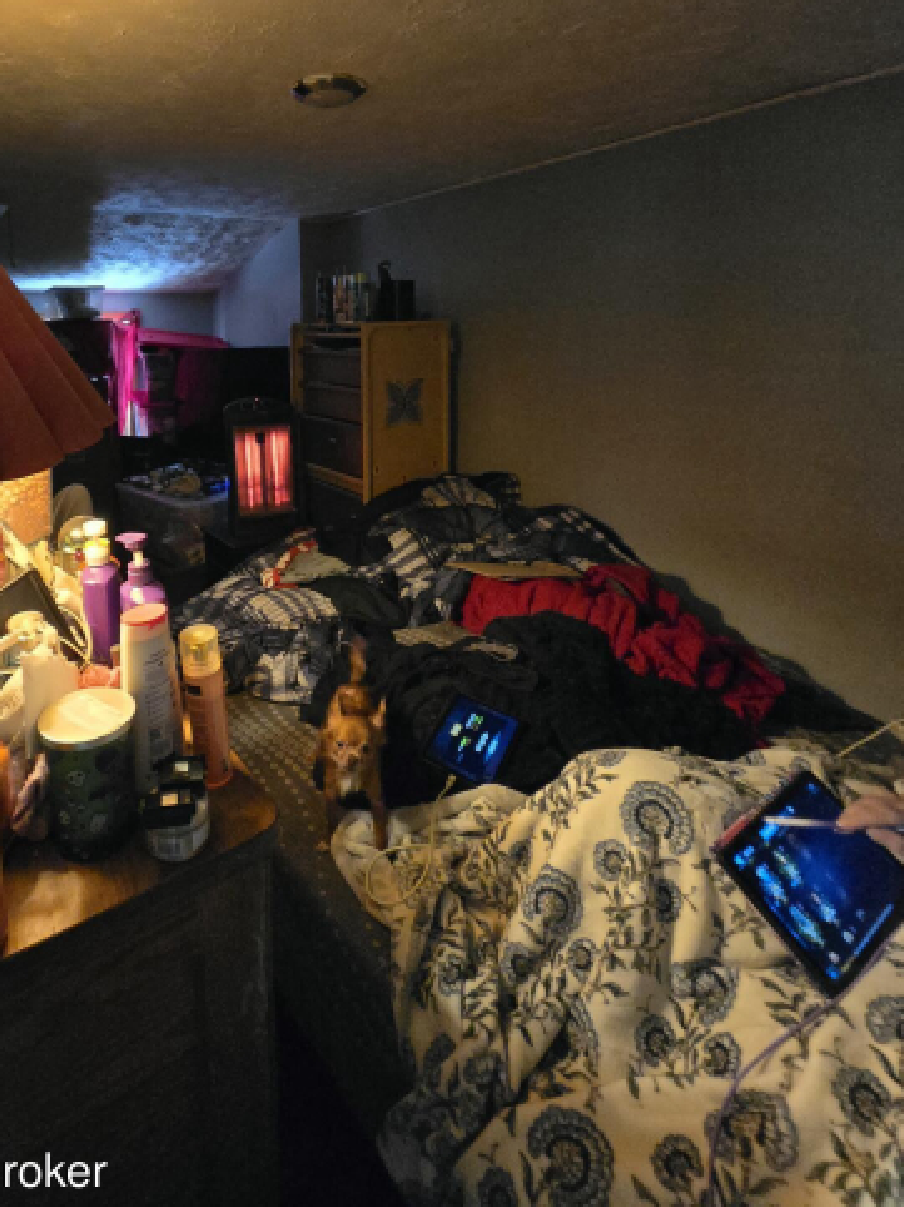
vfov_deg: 85.0
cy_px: 412
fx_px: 627
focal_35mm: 18
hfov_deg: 69.3
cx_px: 293
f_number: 2.2
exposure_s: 1/60
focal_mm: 1.7
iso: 1250
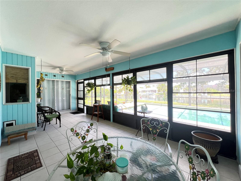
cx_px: 120
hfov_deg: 106.2
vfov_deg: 89.9
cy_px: 90
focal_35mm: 13
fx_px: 91
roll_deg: +0.2
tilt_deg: -0.4
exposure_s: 1/99
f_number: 1.8
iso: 160
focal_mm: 1.57
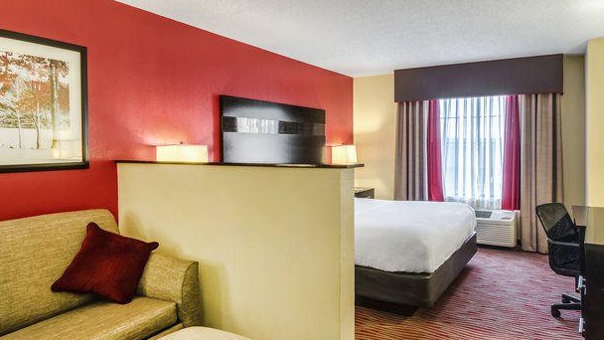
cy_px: 261
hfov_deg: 79.5
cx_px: 300
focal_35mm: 23
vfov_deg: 47.9
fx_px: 363
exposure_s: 1/30
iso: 250
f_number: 11
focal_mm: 11
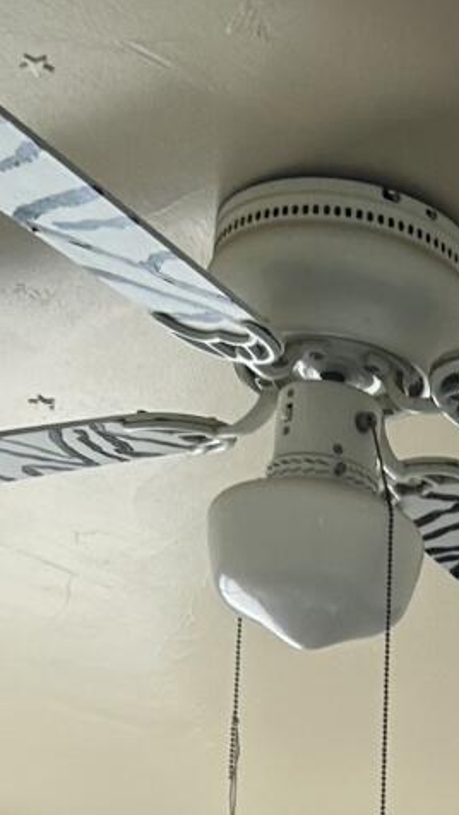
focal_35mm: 119
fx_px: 2573
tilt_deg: +6.5
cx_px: 558
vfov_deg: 15.4
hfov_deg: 10.0
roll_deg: -2.4
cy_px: 1478
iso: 64
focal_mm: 5.7
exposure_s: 1/121
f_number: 1.5
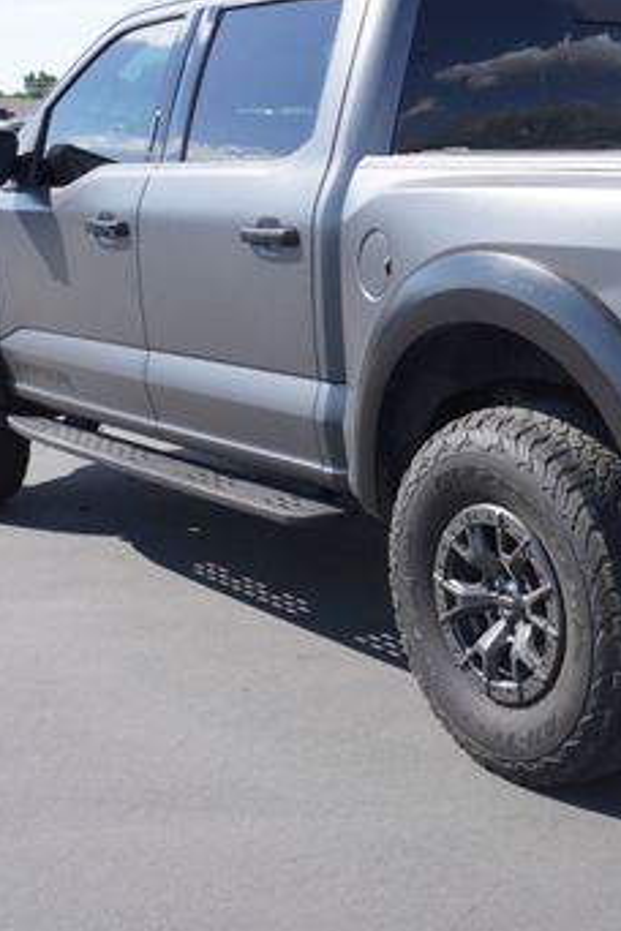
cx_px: 602
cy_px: 403
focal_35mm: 59
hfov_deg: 22.3
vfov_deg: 33.9
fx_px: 1525
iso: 100
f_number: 7.1
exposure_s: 1/200
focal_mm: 21
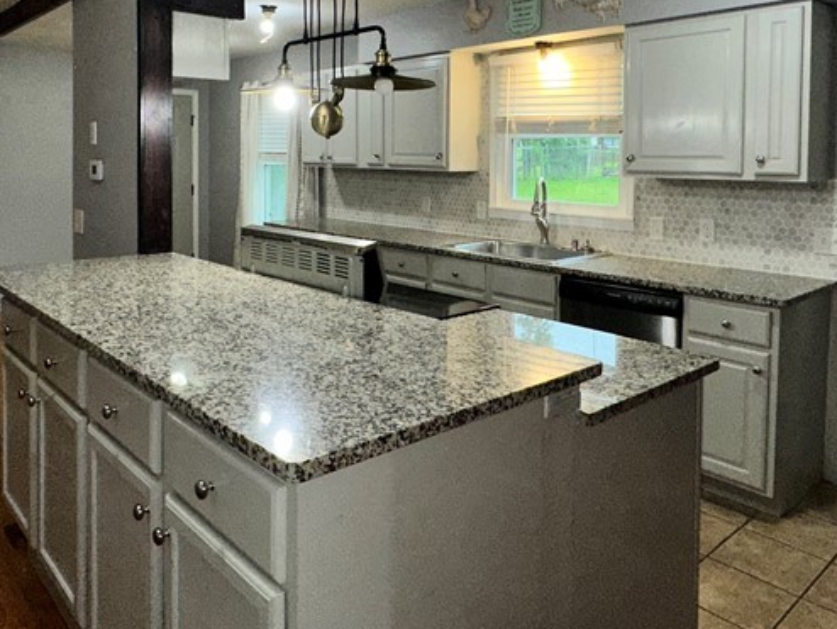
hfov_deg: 61.5
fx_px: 702
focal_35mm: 29
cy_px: 180
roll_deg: -0.8
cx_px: 380
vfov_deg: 47.0
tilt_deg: -1.4
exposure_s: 1/99
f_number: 2.2
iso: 80
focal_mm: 2.22
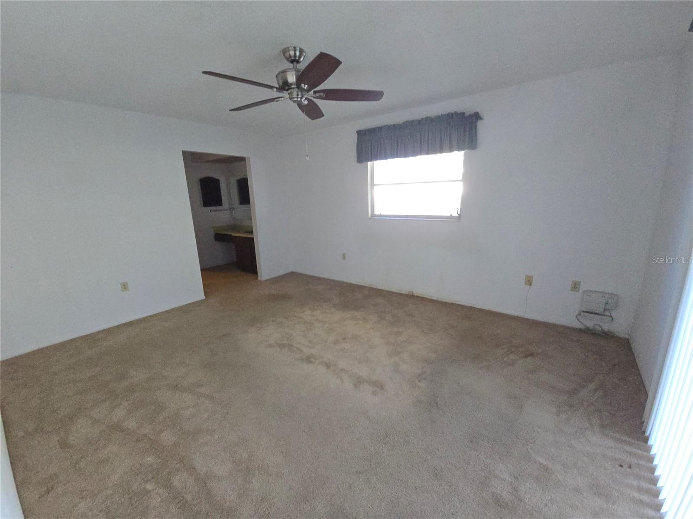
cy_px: 260
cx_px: 346
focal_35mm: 13
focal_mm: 2.2
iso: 500
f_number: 2.2
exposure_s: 1/60
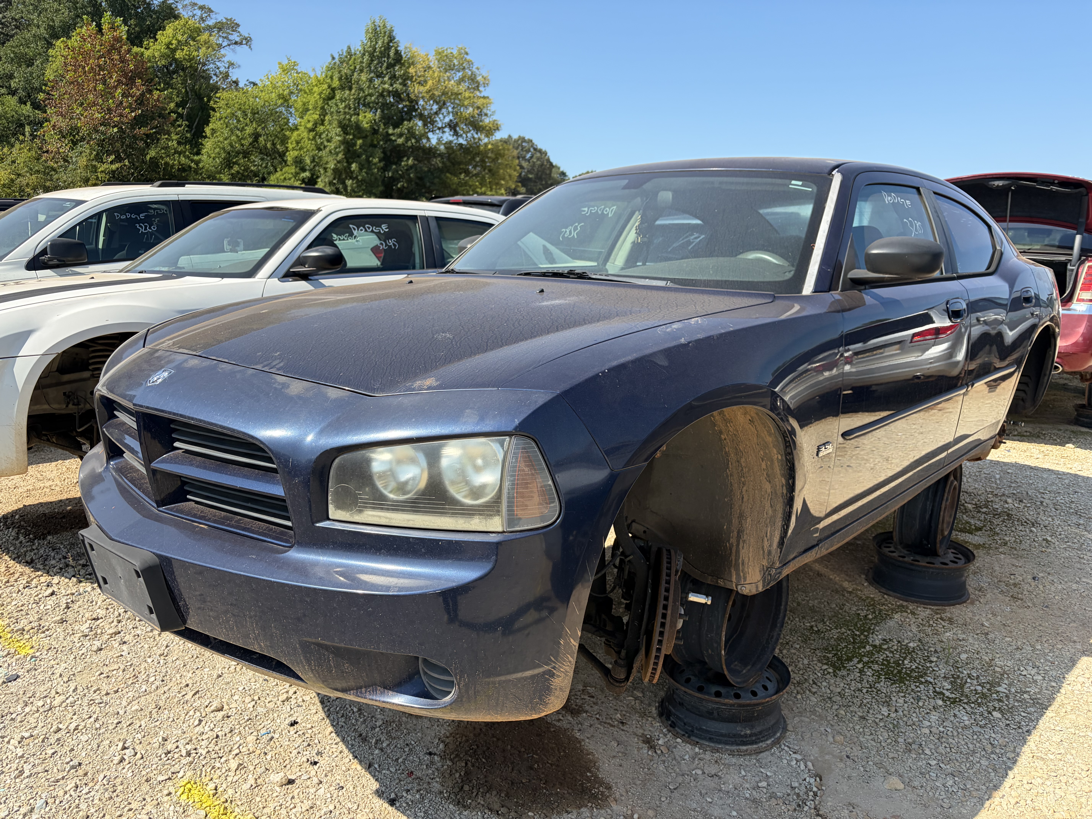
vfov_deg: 53.1
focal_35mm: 26
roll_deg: -1.7
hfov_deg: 67.3
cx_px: 546
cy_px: 410
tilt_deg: -9.9
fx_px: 820
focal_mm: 5.96
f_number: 1.6
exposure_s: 1/2451
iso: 64
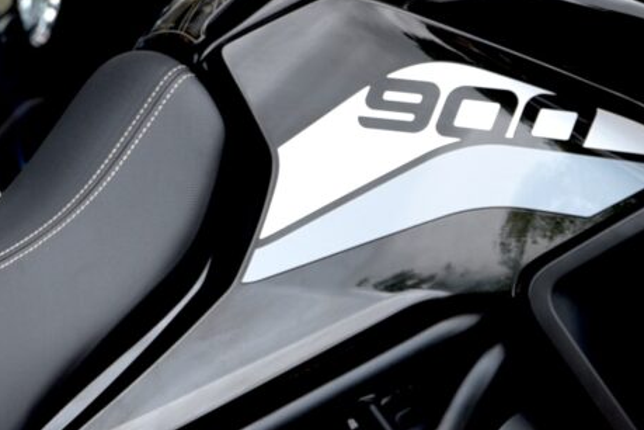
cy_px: 439
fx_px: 6189
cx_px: -27
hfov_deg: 5.9
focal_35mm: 346
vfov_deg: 4.0
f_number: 5
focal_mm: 62
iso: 100
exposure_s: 1/100
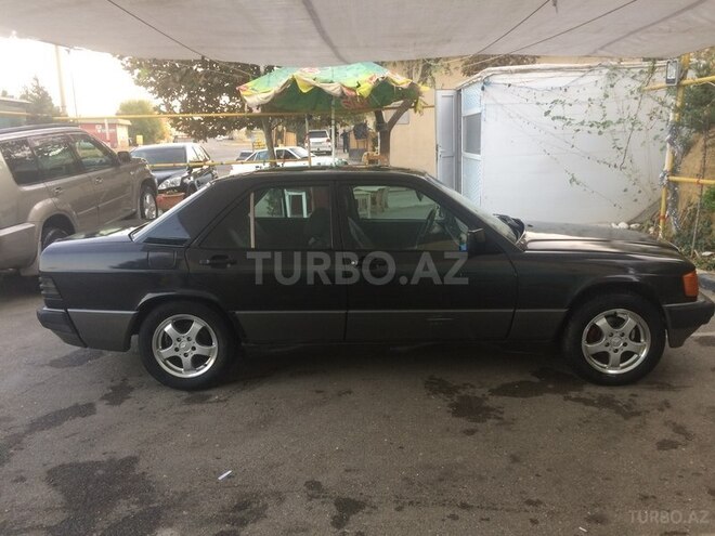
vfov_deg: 48.2
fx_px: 599
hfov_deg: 61.7
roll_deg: -0.3
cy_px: 268
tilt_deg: -11.9
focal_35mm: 29
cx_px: 358
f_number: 2.2
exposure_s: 1/33
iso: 32
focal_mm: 4.15
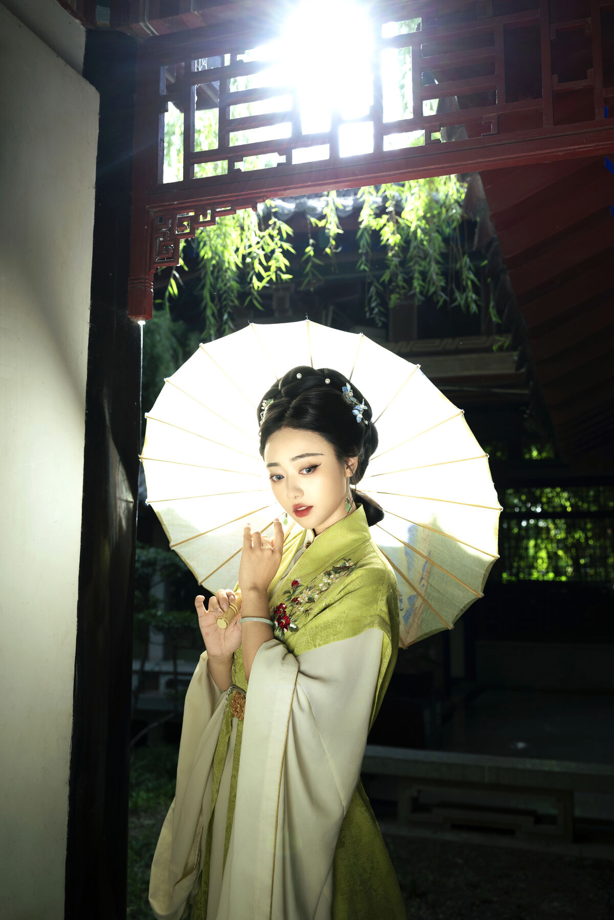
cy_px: 460
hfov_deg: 36.9
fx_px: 920
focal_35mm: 36
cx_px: 307
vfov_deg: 53.1
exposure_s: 1/160
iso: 125
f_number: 4
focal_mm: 36
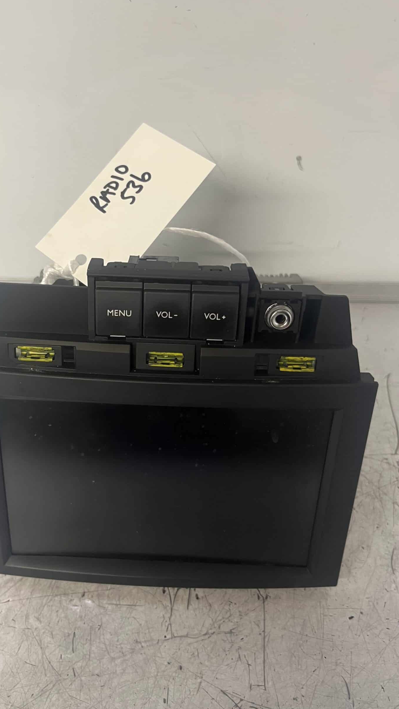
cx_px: 167
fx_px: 564
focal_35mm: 30
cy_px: 350
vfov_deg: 64.3
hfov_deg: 38.8
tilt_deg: -48.0
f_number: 1.6
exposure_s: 1/50
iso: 100
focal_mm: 5.1
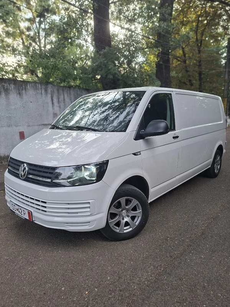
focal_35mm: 23
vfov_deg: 73.9
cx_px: 115
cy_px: 154
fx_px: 204
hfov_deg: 58.9
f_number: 1.8
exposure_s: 1/147
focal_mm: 5.54
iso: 50
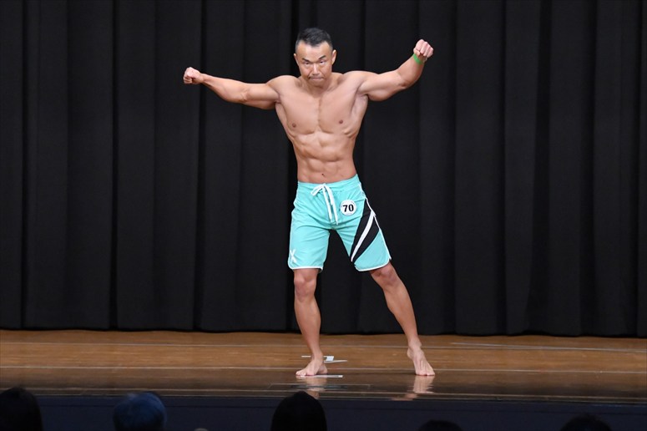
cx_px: 324
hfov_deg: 9.5
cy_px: 216
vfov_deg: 6.3
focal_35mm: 217
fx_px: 3898
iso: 8000
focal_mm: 145
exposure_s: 1/400
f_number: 5.6
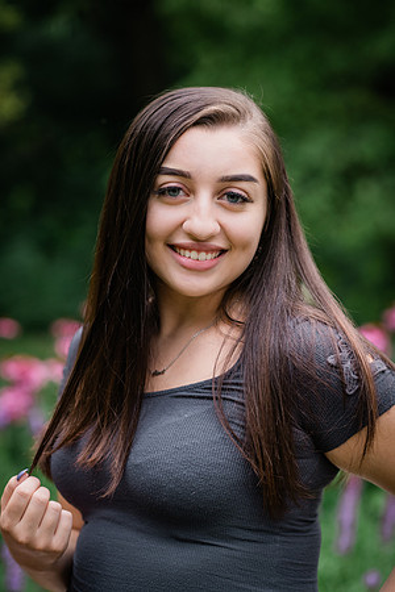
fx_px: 1399
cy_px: 296
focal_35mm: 85
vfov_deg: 23.9
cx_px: 198
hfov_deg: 16.1
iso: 400
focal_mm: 85
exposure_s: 1/200
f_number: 2.8
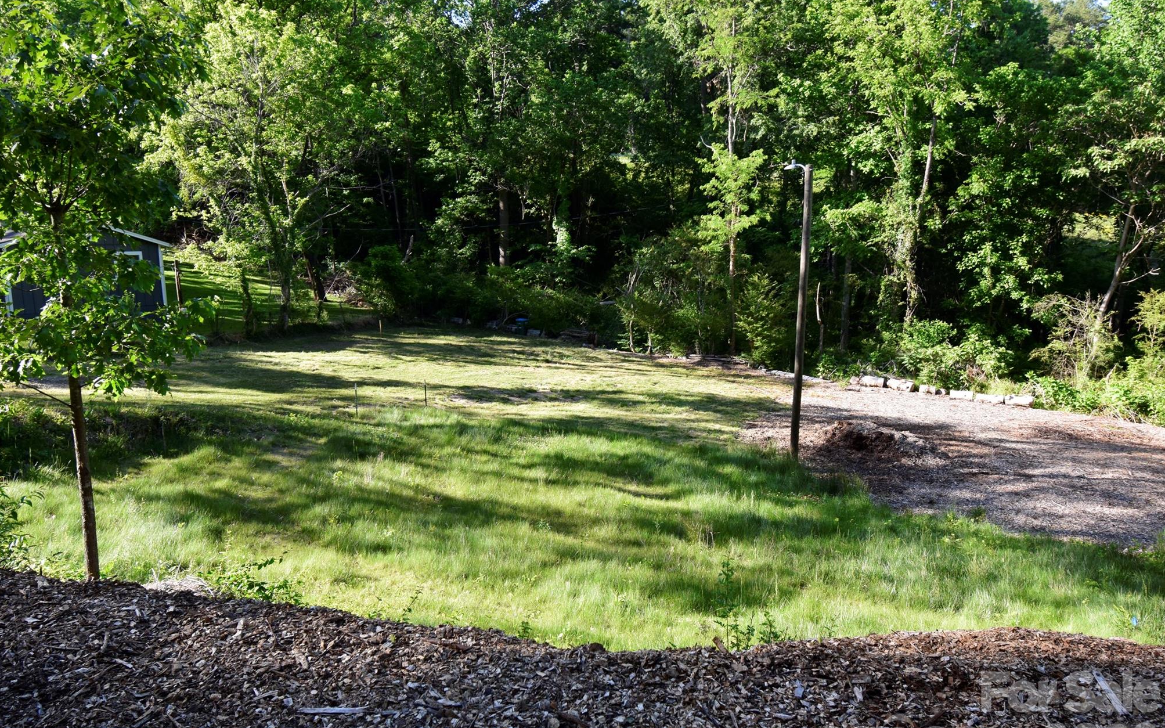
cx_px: 572
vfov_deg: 46.7
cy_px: 389
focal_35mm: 27
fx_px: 842
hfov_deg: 69.3
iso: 400
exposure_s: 1/180
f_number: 9.5
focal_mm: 17
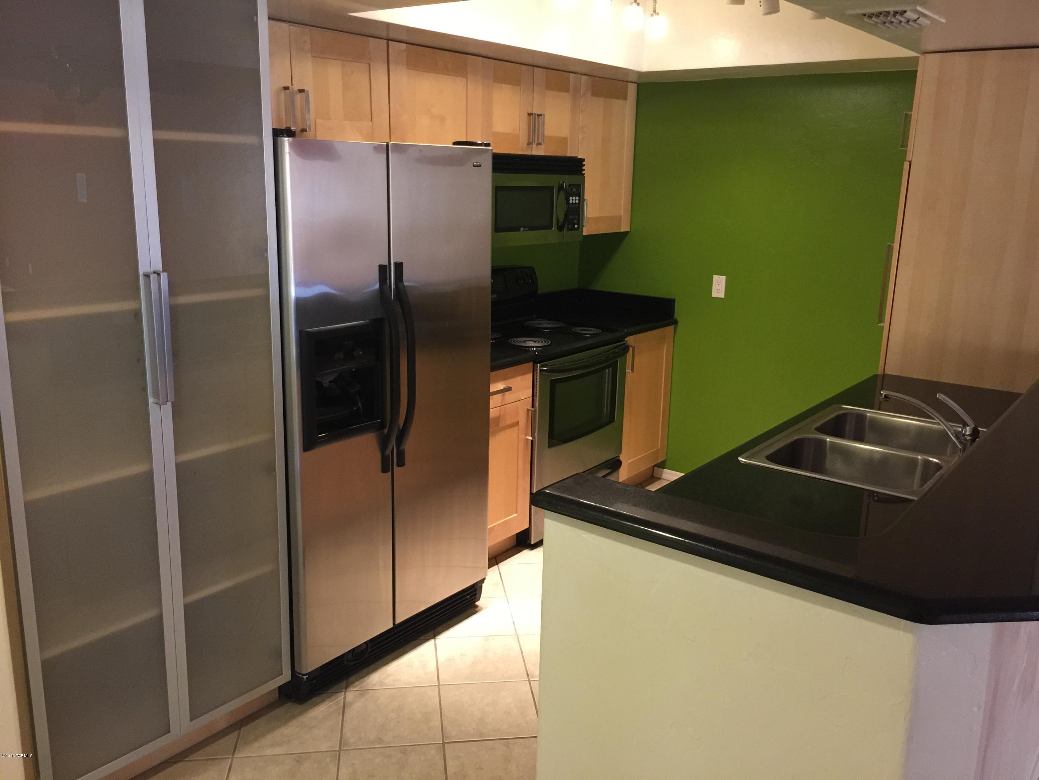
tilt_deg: -13.9
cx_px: 520
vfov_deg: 48.2
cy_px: 390
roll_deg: -2.7
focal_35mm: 29
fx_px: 870
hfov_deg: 61.7
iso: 125
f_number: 2.2
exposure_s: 1/15
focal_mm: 4.15
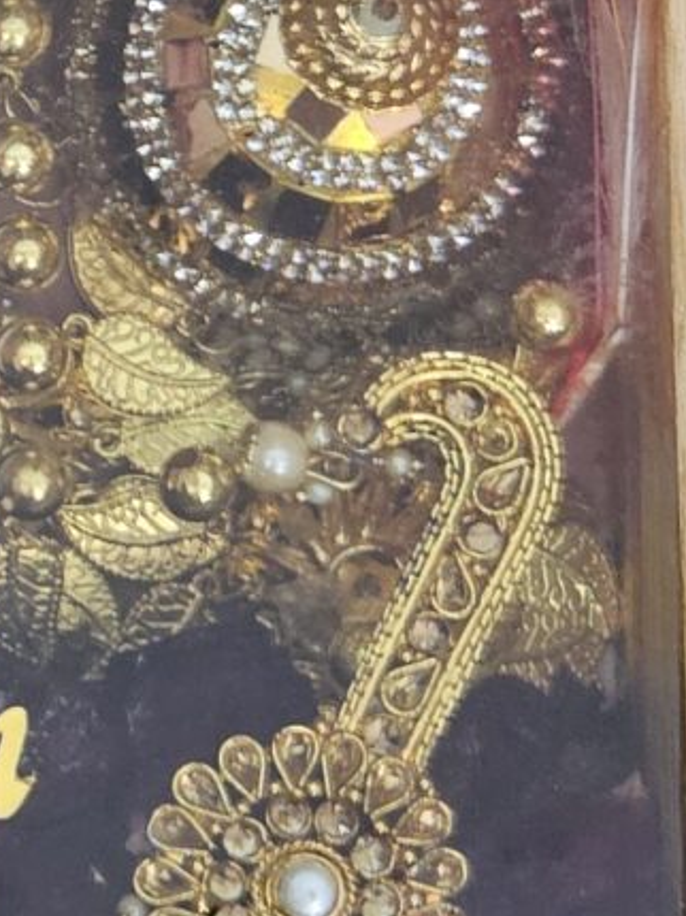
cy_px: 32
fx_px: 3624
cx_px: -675
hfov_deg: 10.0
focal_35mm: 137
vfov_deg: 14.2
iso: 640
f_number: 1.8
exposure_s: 1/100
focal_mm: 5.4
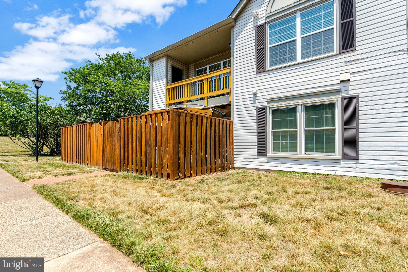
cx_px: 204
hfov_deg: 96.7
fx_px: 181
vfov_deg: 73.7
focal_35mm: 16
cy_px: 136
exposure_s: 1/2000
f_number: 8
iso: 1250
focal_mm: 16
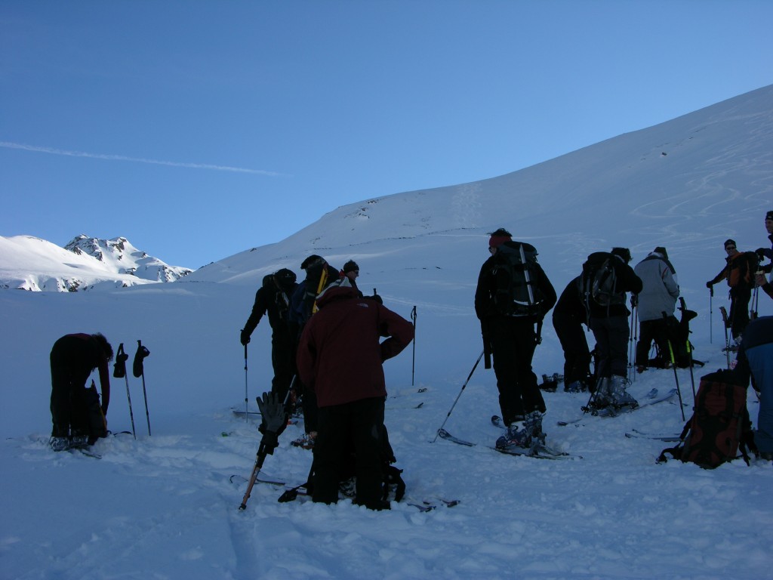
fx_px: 782
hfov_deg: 52.6
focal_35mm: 35
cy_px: 290
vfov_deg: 40.7
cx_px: 386
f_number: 6.3
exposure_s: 1/310
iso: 50
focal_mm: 8.9
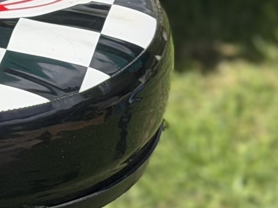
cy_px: -14
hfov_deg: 6.2
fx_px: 2410
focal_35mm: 300
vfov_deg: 4.9
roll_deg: -1.7
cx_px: -447
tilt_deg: -23.4
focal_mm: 6.76
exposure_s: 1/3534
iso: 64
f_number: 1.78
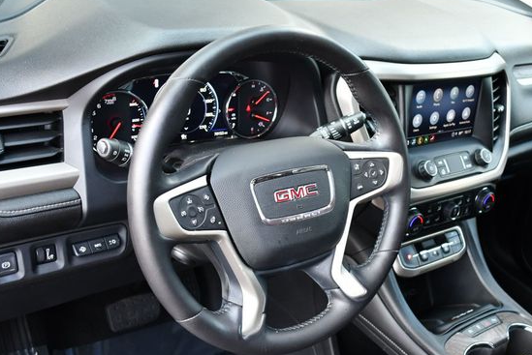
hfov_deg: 46.2
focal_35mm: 42
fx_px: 621
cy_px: 185
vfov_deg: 31.9
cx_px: 304
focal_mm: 18
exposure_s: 1/160
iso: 800
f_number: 3.5
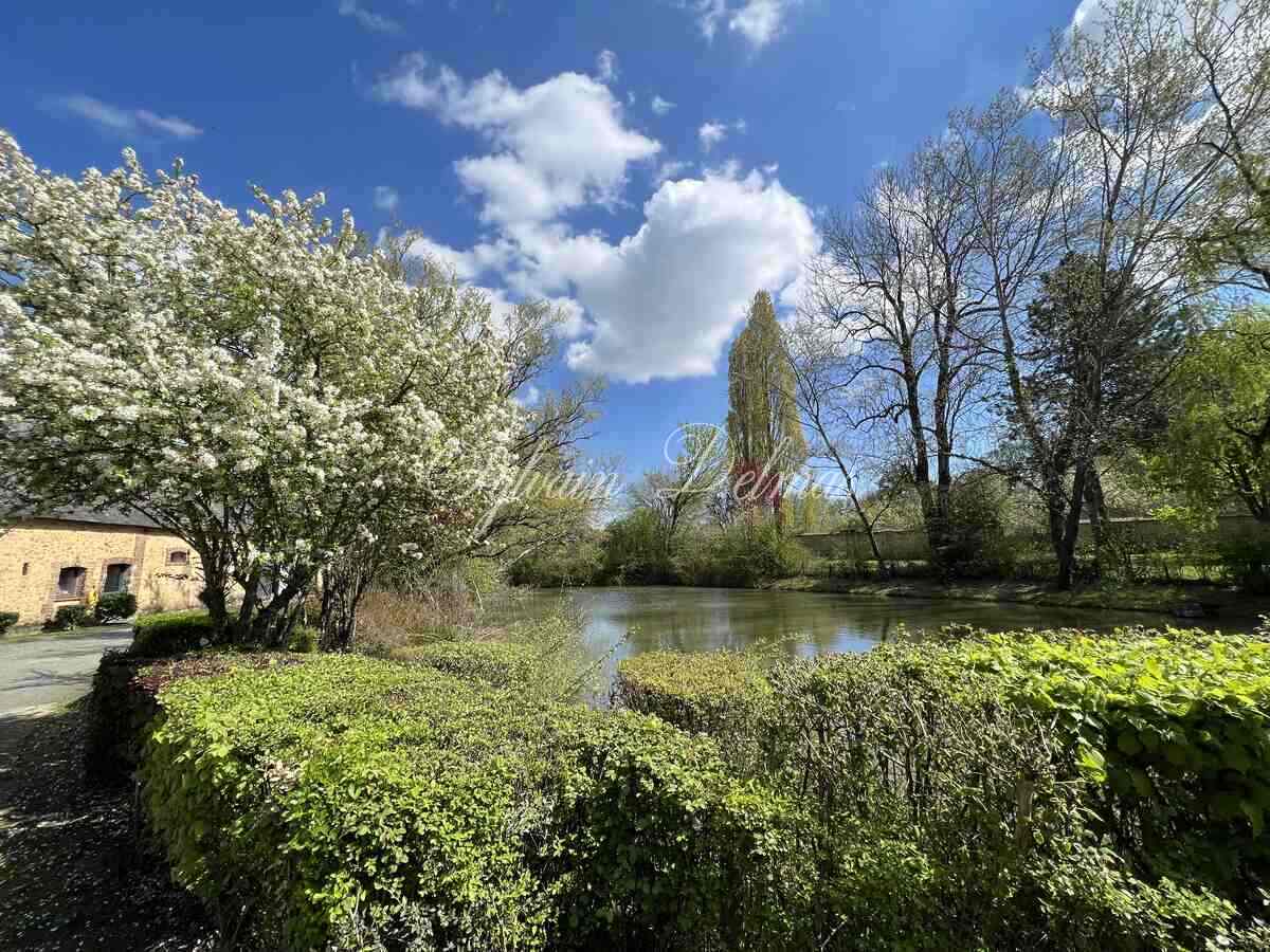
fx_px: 477
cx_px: 635
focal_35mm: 13
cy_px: 476
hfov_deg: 106.2
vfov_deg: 89.9
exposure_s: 1/1623
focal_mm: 1.57
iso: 32
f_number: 1.8
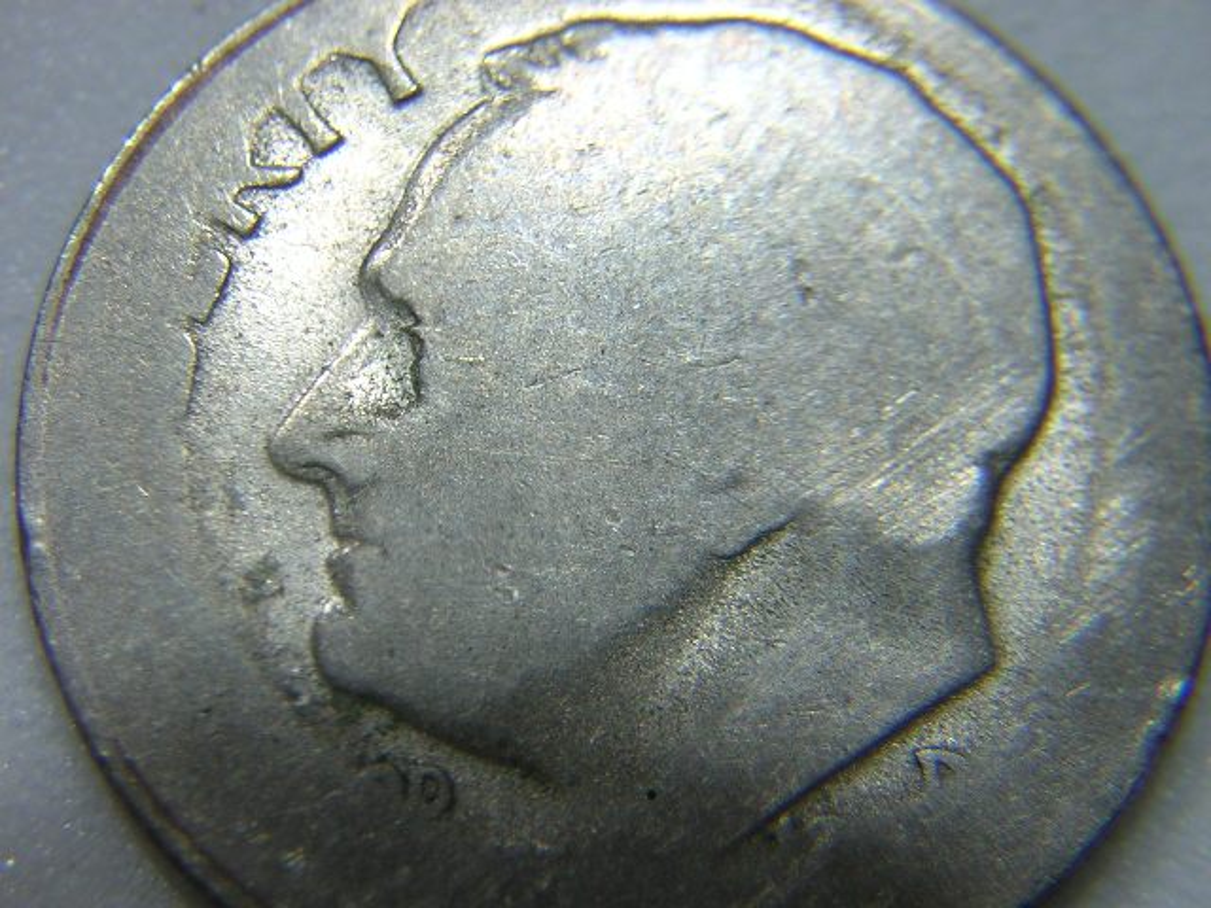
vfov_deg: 28.6
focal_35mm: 51
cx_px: 606
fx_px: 1784
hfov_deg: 37.5
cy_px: 454
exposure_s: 1/29.4
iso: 100
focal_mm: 6.6
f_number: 3.1
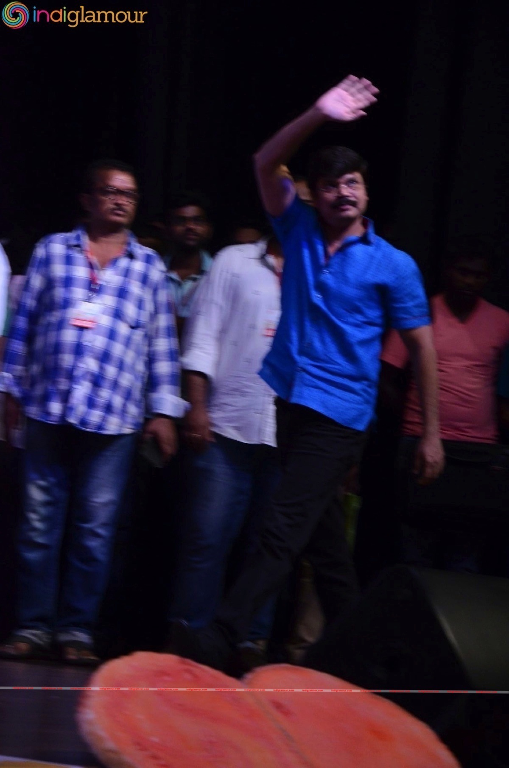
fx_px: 2939
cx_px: 254
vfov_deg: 14.9
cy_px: 384
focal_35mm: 138
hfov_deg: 9.9
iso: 2500
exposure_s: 1/125
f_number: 5.6
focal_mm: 92
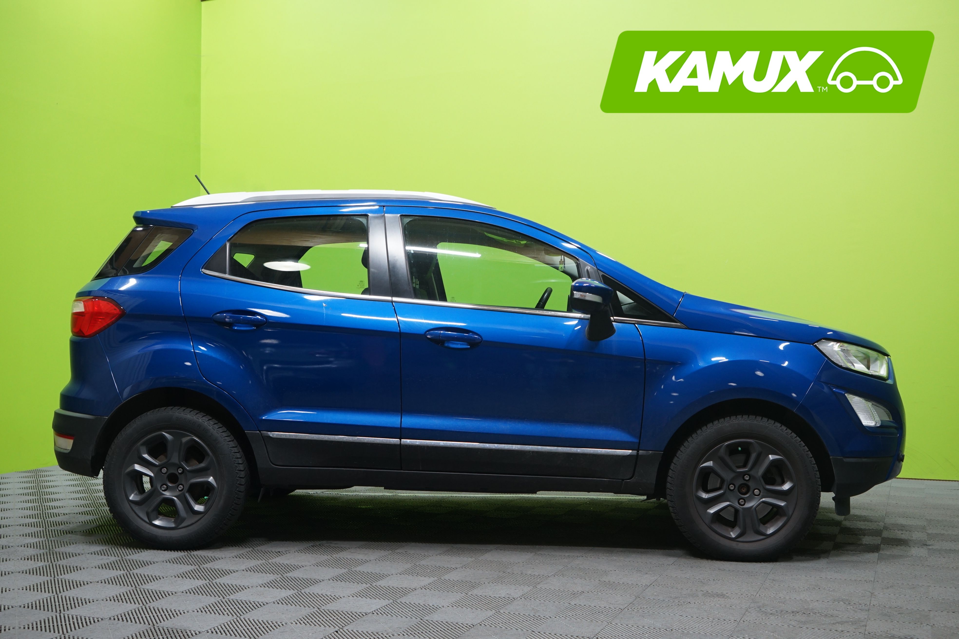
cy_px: 320
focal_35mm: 40
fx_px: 1065
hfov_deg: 48.5
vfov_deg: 33.4
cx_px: 480
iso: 800
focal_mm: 40
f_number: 5.6
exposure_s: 1/20
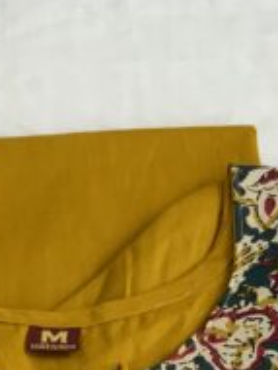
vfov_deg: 14.7
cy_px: 604
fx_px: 1303
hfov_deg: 12.1
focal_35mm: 122
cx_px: 62
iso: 16
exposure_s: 1/318
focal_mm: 3
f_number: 1.8
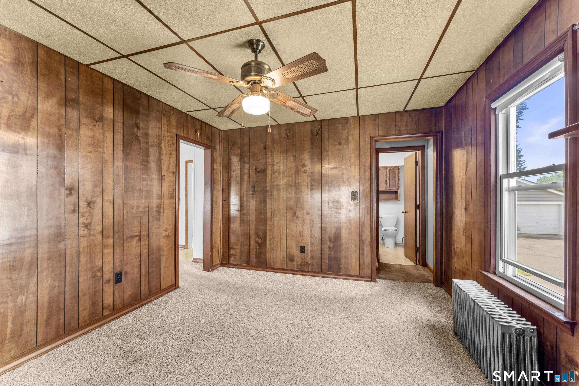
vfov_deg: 81.2
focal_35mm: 14
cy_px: 193
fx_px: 225
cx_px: 290
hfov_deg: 104.3
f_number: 8
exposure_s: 1
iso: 200
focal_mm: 14
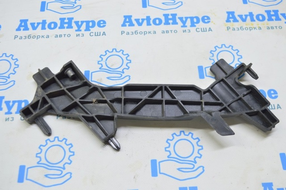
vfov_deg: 30.8
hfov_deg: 45.0
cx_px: 143
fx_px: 345
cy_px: 95
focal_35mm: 44
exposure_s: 1/20
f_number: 5.6
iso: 400
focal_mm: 29
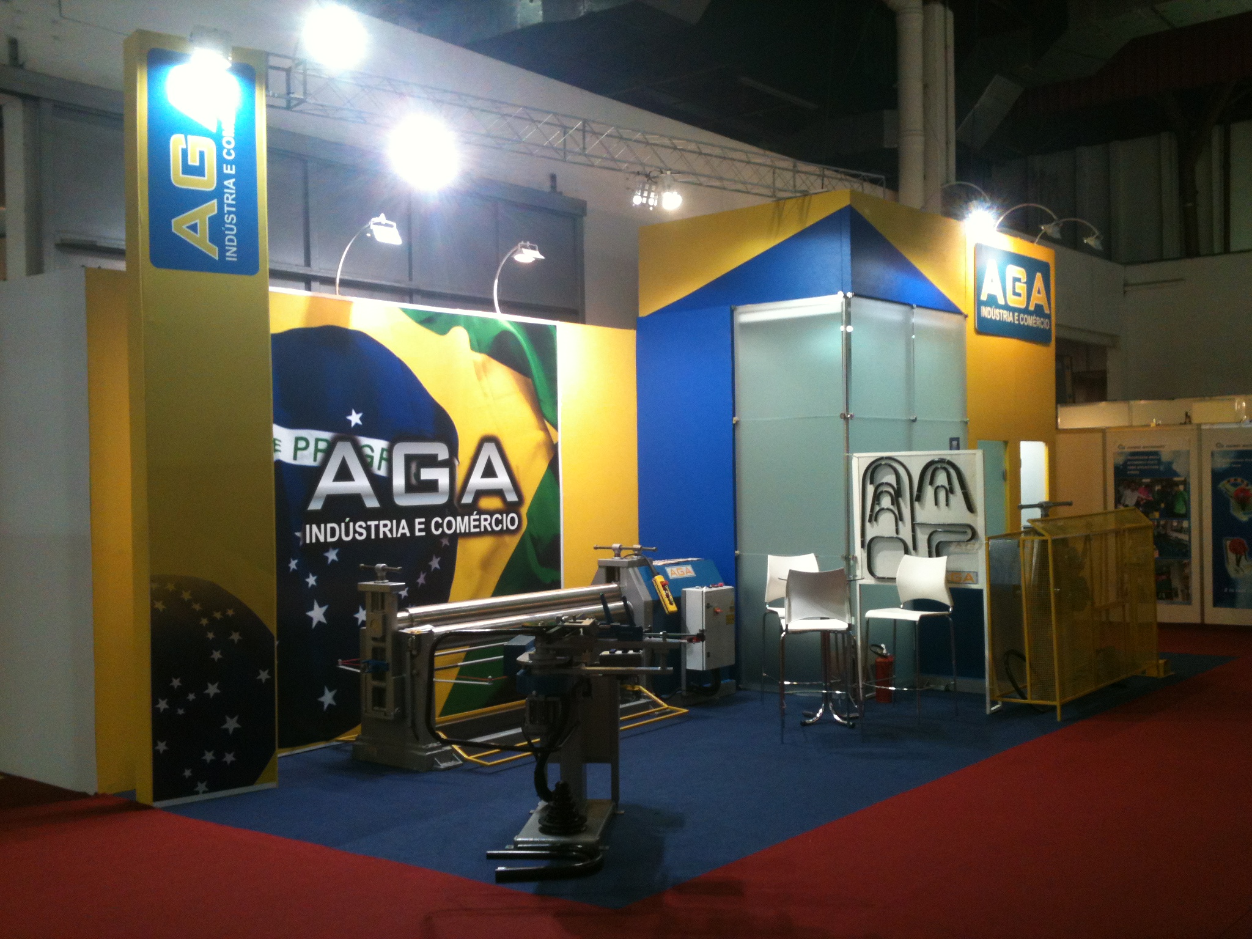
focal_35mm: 35
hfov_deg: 52.6
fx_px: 1266
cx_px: 626
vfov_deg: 40.7
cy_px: 470
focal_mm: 3.85
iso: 80
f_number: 2.8
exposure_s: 1/24
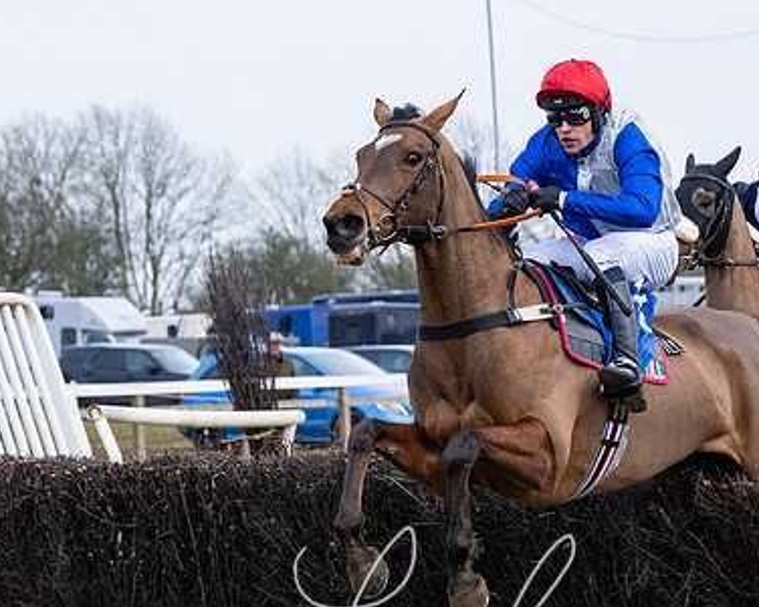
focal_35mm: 207
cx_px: 519
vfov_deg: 7.5
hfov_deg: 9.3
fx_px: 4651
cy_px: 428
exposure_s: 1/1250
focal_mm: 70
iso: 800
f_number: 4
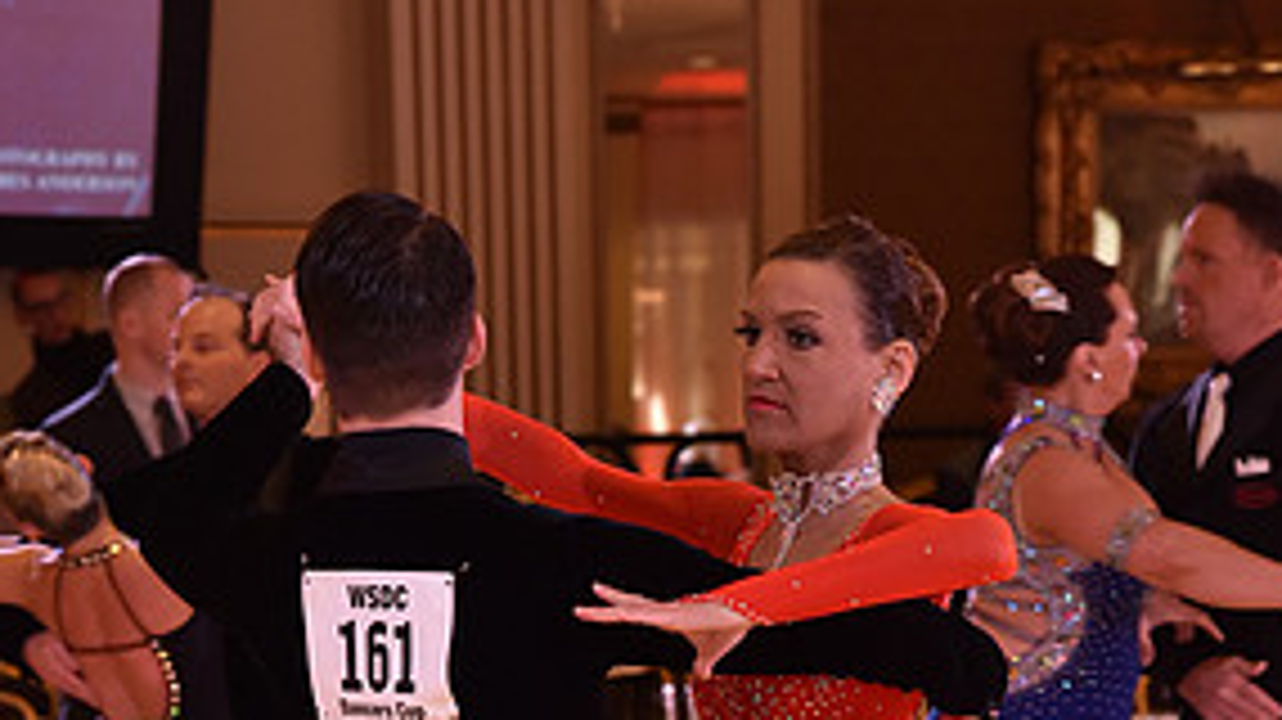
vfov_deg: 6.8
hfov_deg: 12.3
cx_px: 704
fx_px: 5946
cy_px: 994
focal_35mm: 175
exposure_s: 1/250
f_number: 5
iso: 1250
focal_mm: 82
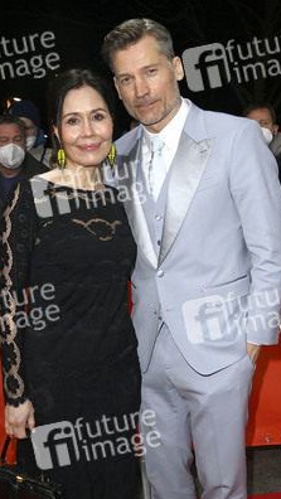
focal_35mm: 37
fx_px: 490
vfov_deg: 54.0
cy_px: 251
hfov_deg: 32.0
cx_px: 132
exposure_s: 1/250
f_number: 5.6
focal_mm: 35
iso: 640
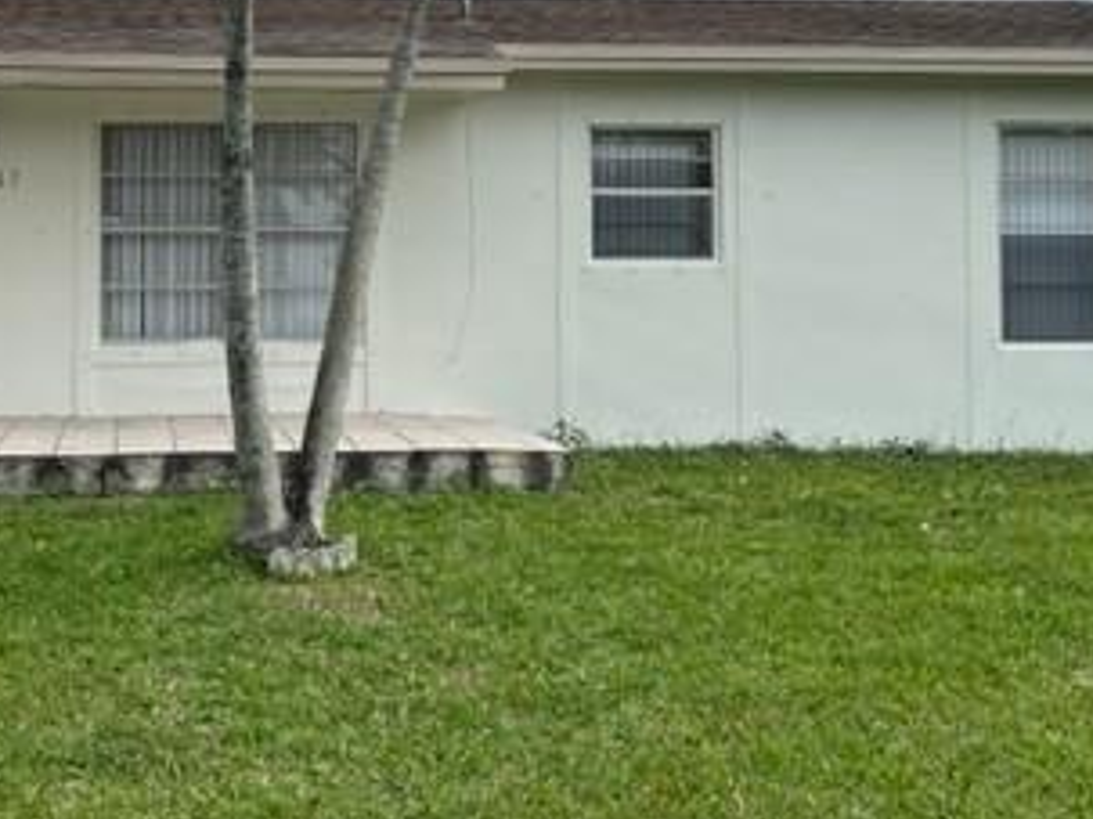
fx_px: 1736
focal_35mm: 55
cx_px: 263
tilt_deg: +2.2
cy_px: 206
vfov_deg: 26.2
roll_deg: +0.0
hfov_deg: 34.2
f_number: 1.6
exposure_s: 1/4484
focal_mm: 5.1
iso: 50
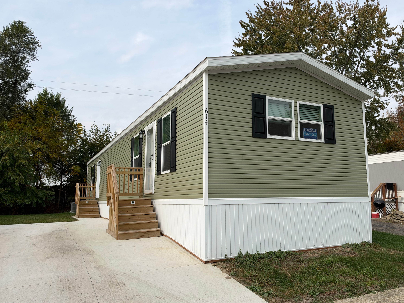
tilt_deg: +8.5
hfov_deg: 71.6
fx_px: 280
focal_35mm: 24
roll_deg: +0.7
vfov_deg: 56.8
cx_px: 202
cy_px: 152
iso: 64
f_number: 1.8
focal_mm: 6.93
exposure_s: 1/4098
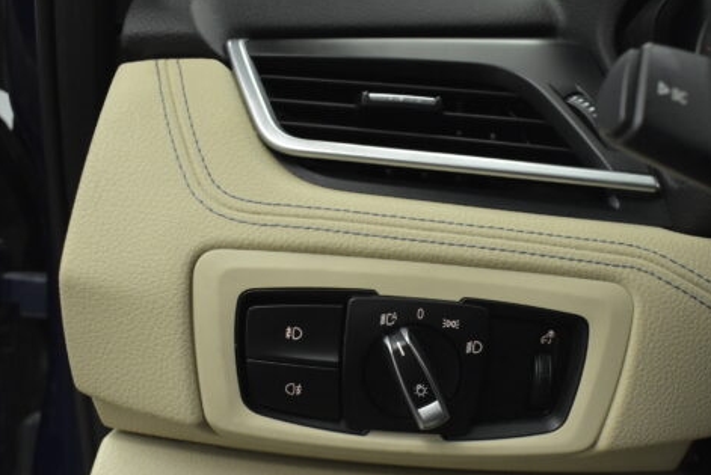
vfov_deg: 30.3
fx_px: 870
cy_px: 320
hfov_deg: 44.3
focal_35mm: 44
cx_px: 406
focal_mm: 18
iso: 1600
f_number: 3.5
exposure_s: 1/125
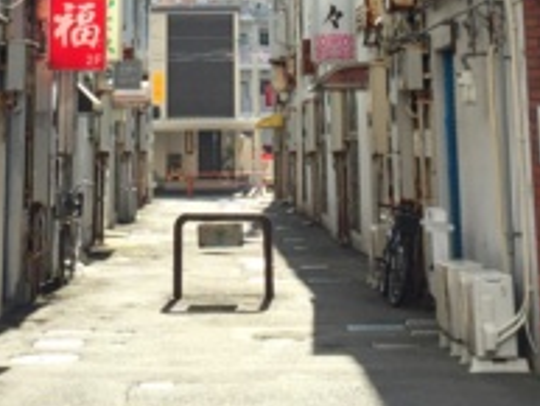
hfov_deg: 21.7
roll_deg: +0.5
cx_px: 238
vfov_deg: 15.2
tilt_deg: +11.3
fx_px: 1405
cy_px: -196
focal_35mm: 90
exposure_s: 1/694
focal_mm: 4.15
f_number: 2.2
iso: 32
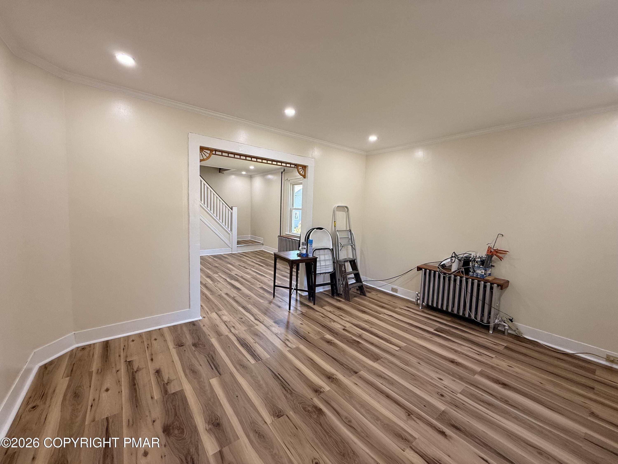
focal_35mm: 14
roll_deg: -1.8
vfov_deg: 85.7
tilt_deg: -3.4
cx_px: 309
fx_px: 250
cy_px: 232
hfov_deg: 102.1
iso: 125
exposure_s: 1/99
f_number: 2.2
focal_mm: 2.22
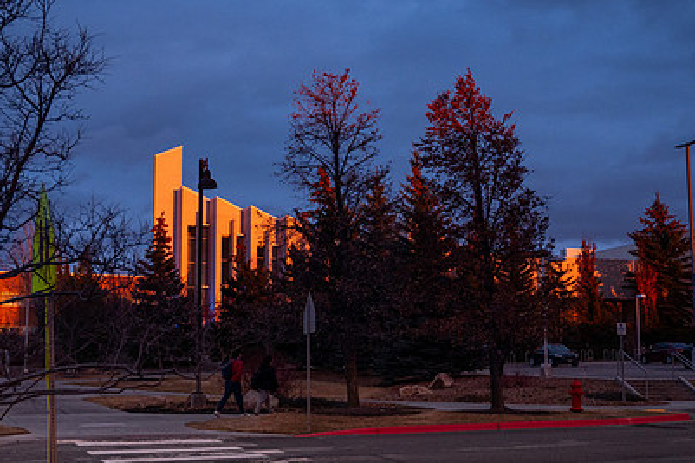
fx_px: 1254
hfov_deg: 31.0
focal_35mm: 65
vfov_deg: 20.9
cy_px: 234
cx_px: 328
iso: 2000
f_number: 4
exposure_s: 1/500
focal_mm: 39
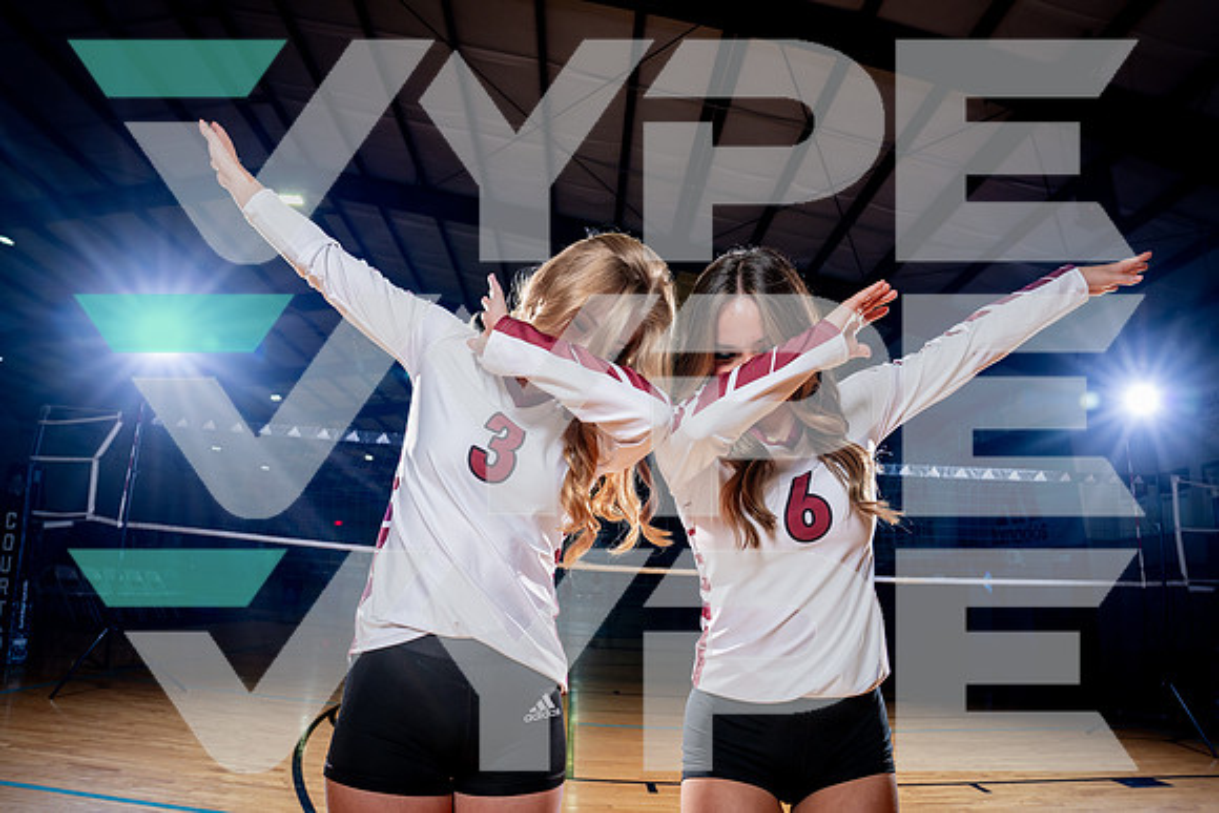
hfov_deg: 77.4
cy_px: 406
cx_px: 610
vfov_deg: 56.3
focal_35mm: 22
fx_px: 761
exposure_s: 1/250
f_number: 5.6
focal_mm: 20
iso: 250
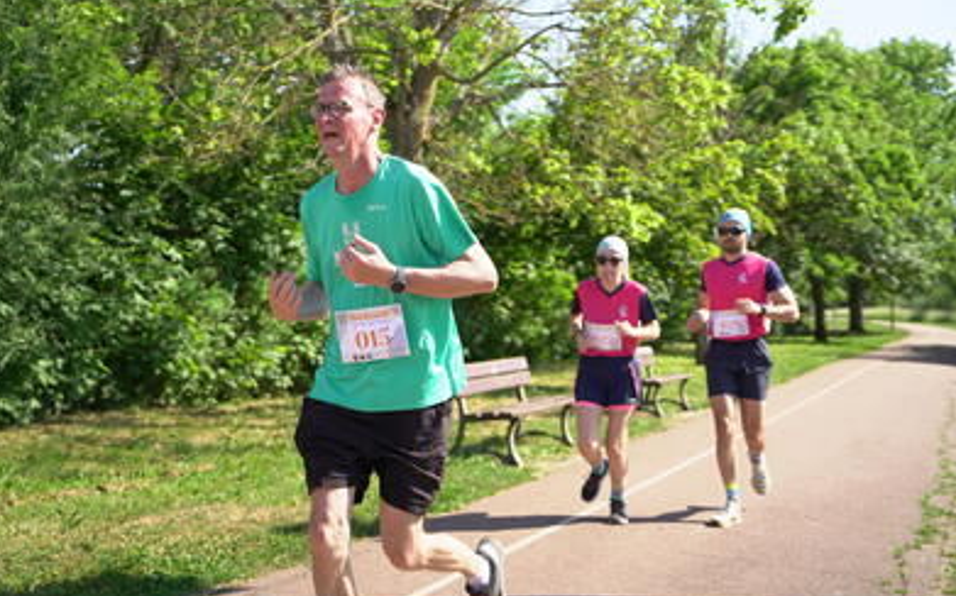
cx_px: 472
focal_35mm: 49
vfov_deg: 26.2
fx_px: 1282
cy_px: 294
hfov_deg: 40.9
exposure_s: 1/8000
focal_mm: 47.2
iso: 1000
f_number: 2.8
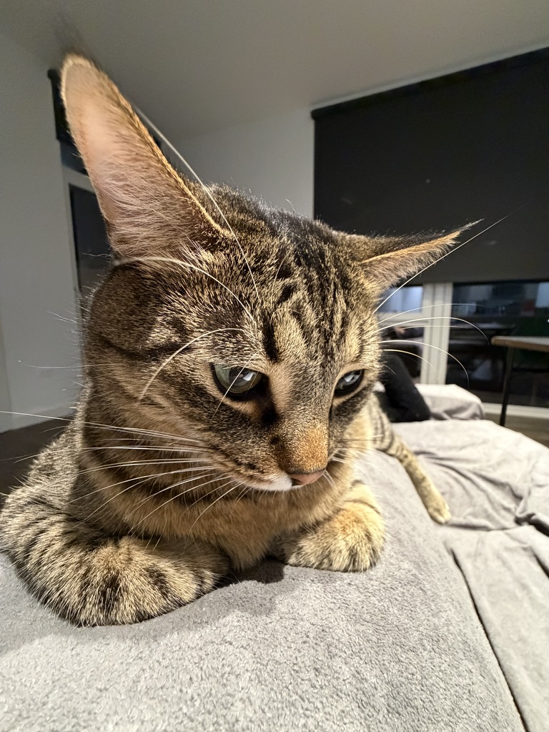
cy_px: 366
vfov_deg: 102.1
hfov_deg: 85.7
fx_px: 296
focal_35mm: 14
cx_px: 274
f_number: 2.2
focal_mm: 2.22
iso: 800
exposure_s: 1/60
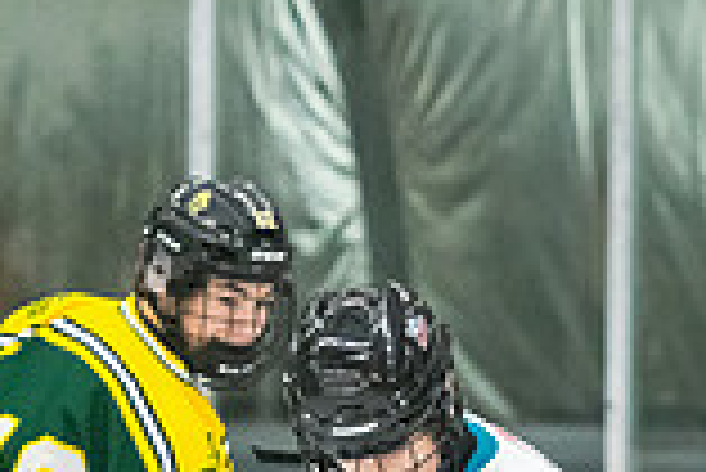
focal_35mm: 554
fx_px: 10874
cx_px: 485
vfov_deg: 2.5
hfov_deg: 3.7
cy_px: 808
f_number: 2.8
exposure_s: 1/800
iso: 4000
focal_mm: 122
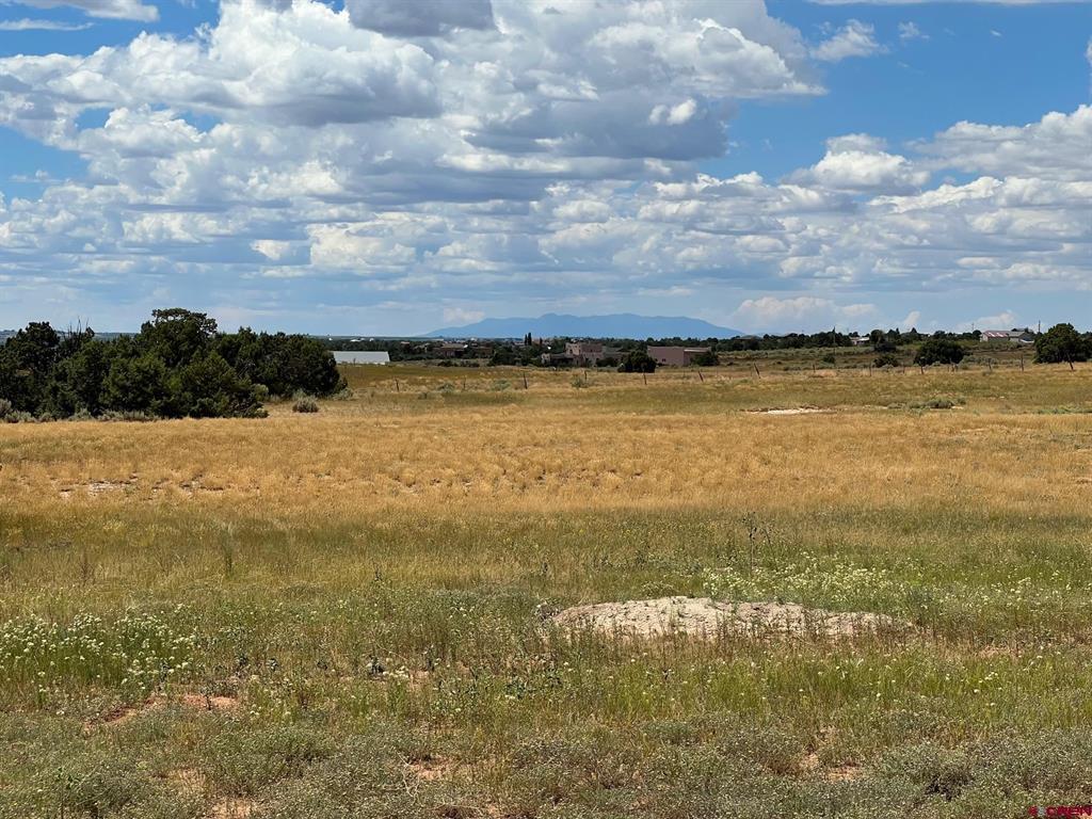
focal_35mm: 77
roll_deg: -0.9
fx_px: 2429
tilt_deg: -1.8
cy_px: 410
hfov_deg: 25.3
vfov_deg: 19.1
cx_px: 546
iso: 32
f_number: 2.8
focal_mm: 9
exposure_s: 1/1647
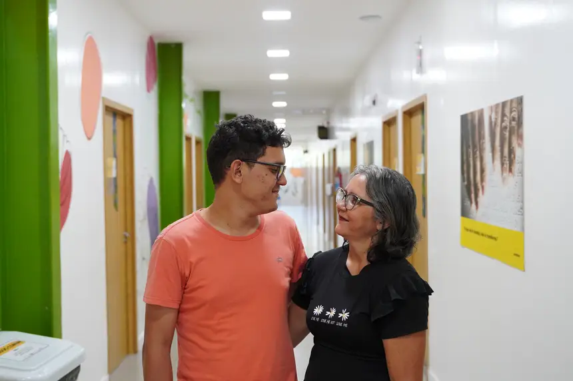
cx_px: 286
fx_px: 749
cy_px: 190
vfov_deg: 28.5
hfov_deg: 41.9
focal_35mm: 47
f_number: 2.8
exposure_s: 1/160
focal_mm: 31.4
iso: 1600
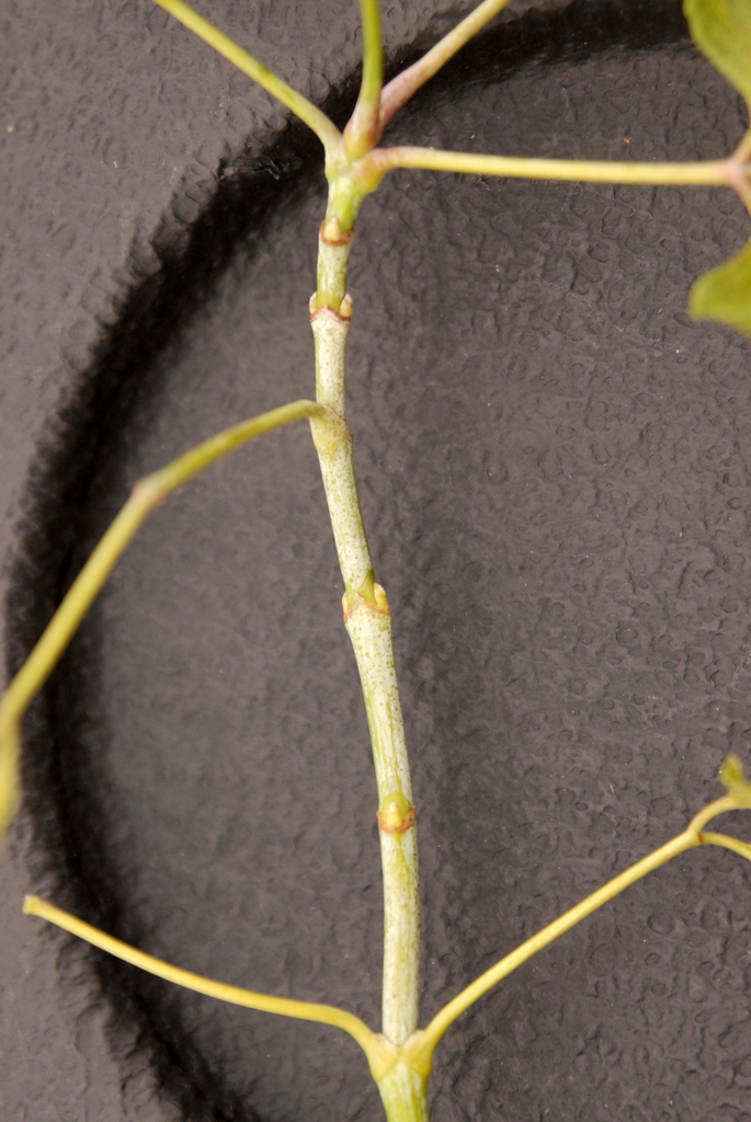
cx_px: 376
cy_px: 561
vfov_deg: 14.8
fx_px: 4308
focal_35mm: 138
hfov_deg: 10.0
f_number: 5.3
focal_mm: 92
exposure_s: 1/90
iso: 400
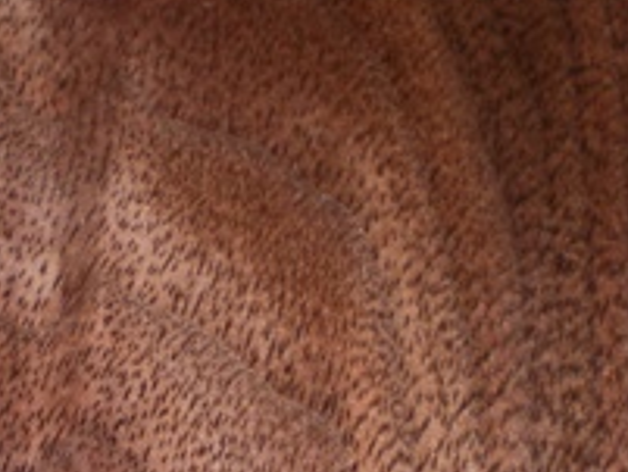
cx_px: -84
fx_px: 2196
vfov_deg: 11.9
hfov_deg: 15.8
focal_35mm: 121
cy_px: 603
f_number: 4.6
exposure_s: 1/30
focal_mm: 6.3
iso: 64
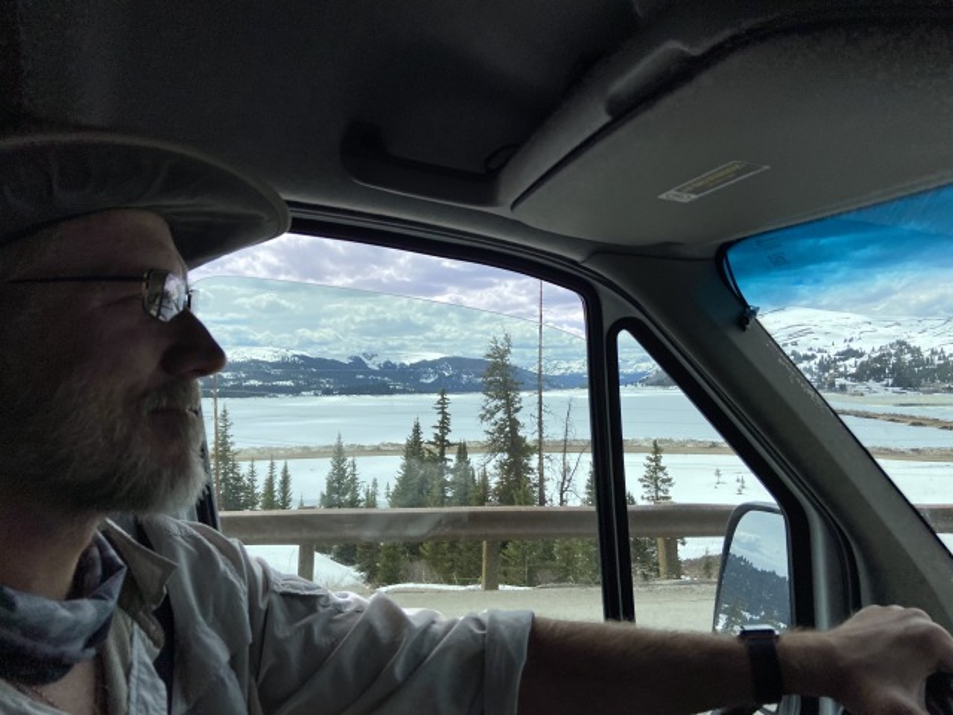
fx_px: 716
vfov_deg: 53.1
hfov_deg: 67.3
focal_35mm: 26
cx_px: 476
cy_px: 358
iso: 32
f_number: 1.8
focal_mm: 4.25
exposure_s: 1/4808
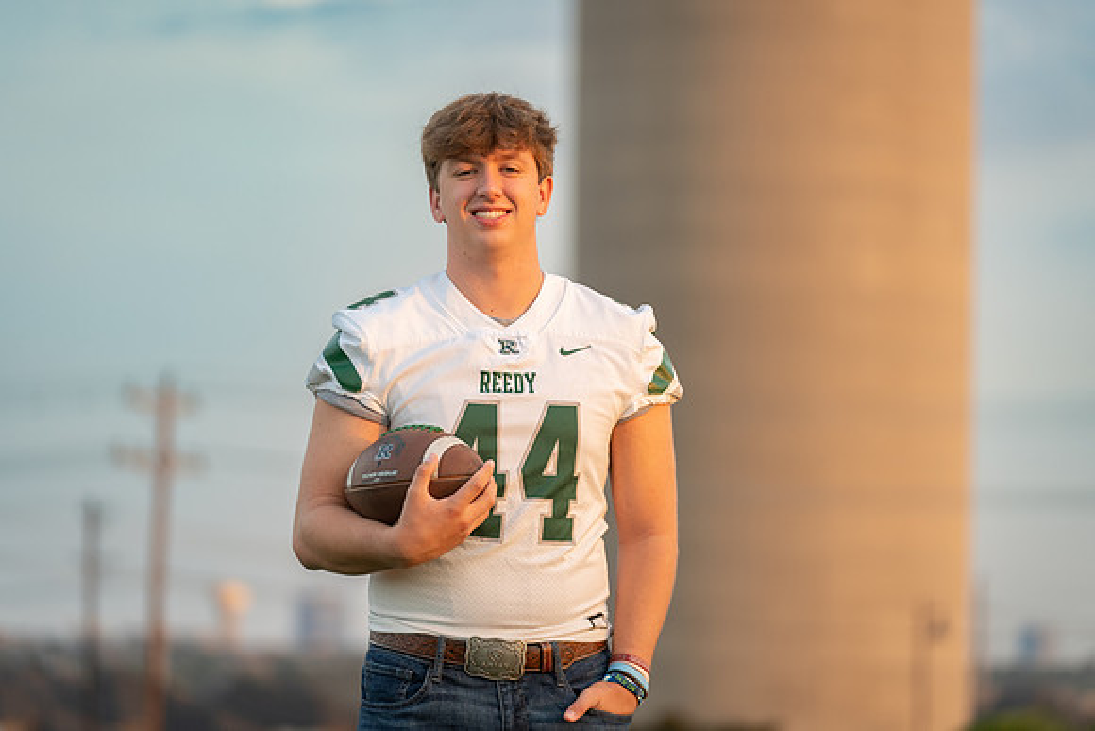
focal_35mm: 153
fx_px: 4662
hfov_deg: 13.4
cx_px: 548
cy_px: 366
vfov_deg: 9.0
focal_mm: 147
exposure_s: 1/320
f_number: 2.8
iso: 200
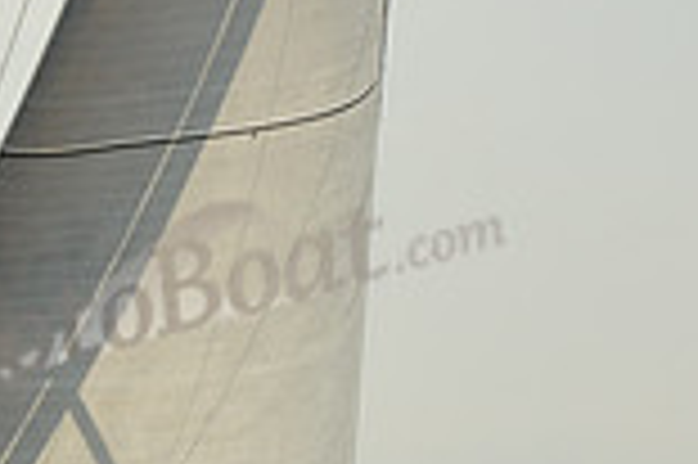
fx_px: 5442
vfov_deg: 4.9
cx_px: -360
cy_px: 592
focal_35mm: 281
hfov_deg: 7.2
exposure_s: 1/1250
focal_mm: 75
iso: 320
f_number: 9
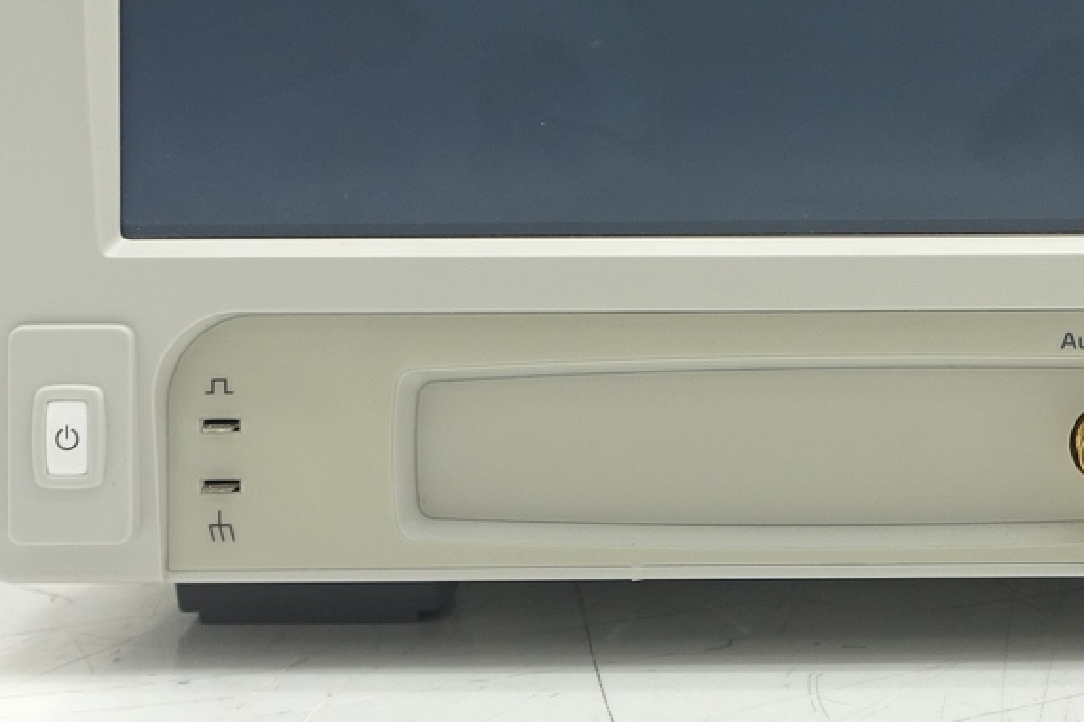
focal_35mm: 140
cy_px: -282
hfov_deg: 14.3
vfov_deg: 9.6
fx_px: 4213
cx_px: 1200
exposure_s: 1/20
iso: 100
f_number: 3.2
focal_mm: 14.3
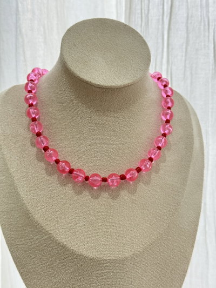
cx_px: 108
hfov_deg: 30.3
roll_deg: +0.6
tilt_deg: -11.1
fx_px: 399
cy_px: 144
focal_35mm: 48
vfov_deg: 39.6
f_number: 1.78
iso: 125
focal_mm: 6.76
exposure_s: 1/100
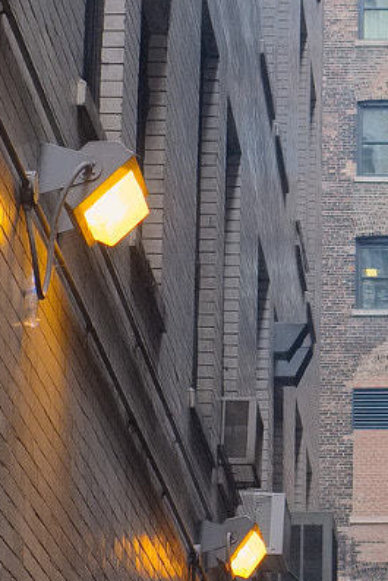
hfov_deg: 9.6
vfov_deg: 14.5
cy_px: 217
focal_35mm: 141
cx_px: 494
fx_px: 2277
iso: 1000
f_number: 2.8
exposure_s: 1/480
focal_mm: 23
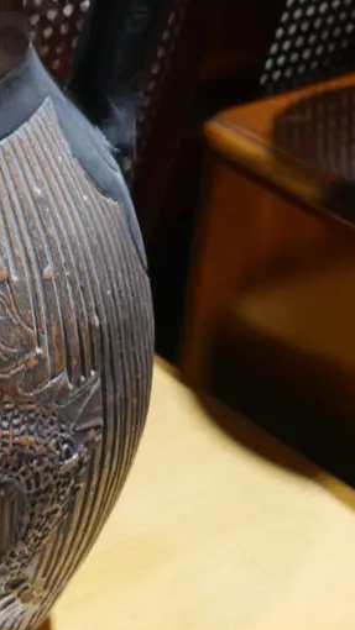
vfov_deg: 23.0
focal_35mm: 92
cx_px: -100
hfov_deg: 12.8
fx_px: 1539
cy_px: 188
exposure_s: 1/60
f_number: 5
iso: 1000
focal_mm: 21
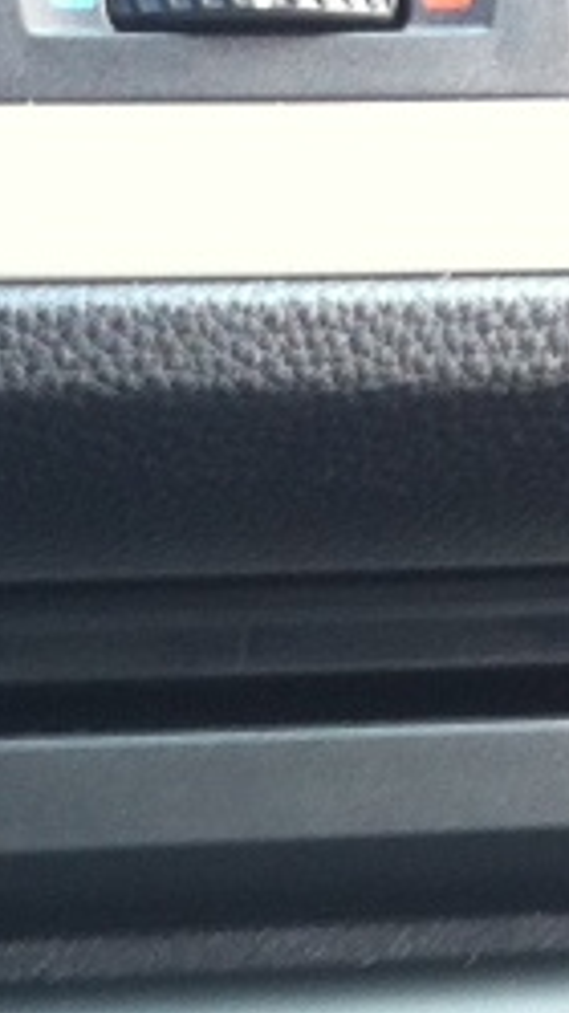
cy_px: 1729
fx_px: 5313
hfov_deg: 6.1
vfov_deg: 10.3
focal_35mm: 198
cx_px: 329
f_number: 2.8
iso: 80
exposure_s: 1/24
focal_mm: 3.85
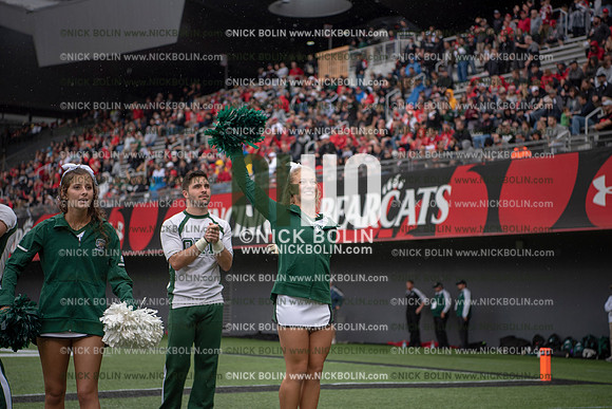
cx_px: 306
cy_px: 204
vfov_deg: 19.5
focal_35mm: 70
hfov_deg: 28.8
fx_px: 1190
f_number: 2.8
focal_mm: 70
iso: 250
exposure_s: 1/1000
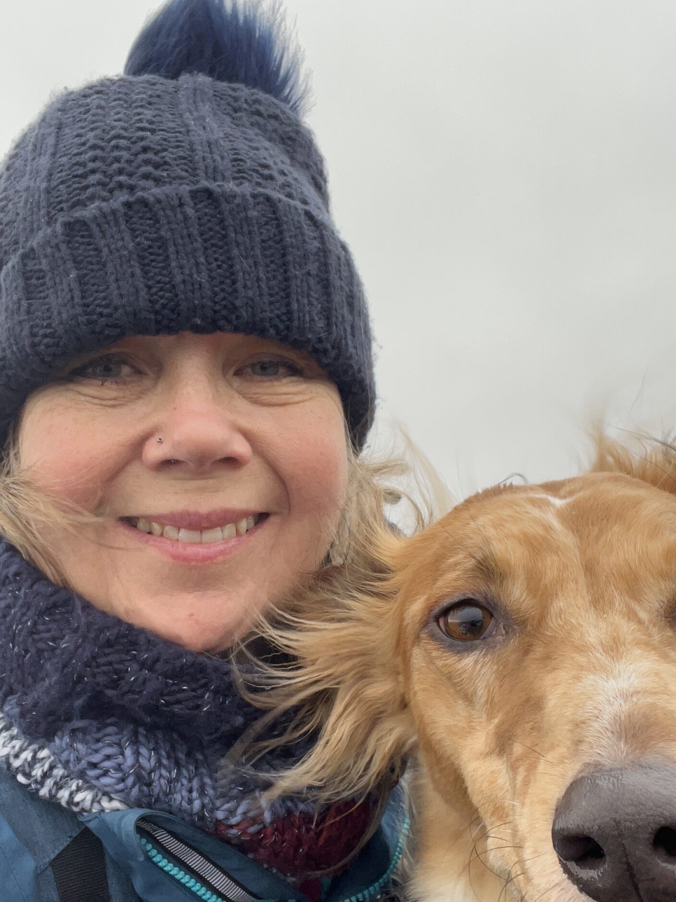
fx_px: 1067
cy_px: 524
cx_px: 338
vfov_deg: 45.6
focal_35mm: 41
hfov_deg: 35.1
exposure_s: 1/121
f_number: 2.2
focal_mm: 2.71
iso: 64
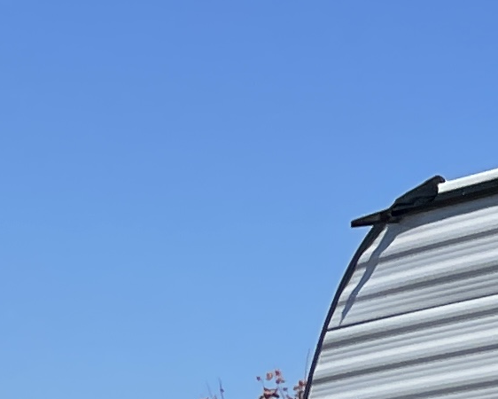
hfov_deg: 8.5
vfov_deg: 8.1
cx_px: 1591
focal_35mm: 182
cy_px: 794
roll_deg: +1.9
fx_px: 2683
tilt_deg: -2.1
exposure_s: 1/5556
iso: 32
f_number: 1.6
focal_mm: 4.2
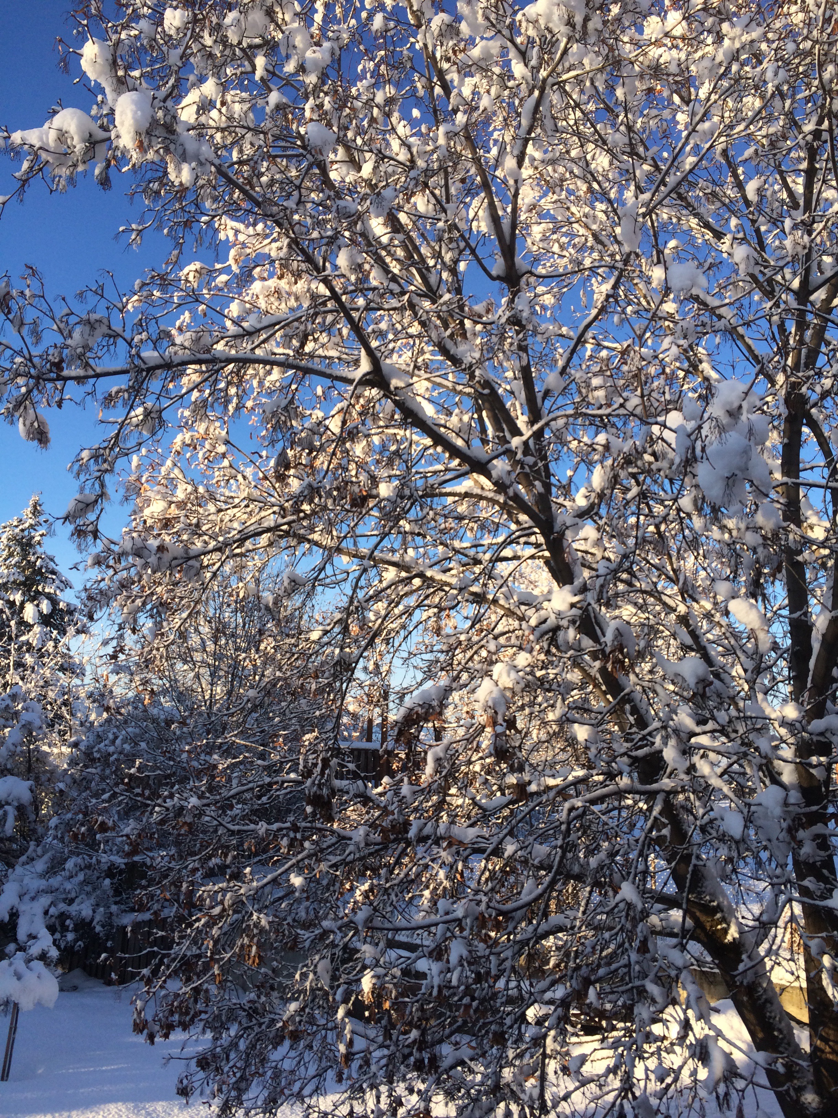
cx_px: 419
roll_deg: -3.3
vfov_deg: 61.7
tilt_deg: +10.0
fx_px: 936
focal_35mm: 29
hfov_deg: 48.2
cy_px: 559
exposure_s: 1/855
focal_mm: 4.15
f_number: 2.2
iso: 32
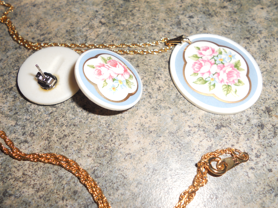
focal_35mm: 32
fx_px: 257
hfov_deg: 56.8
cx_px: 139
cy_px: 104
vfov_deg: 44.2
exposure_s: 1/25
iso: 80
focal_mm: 5.8
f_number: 8.8
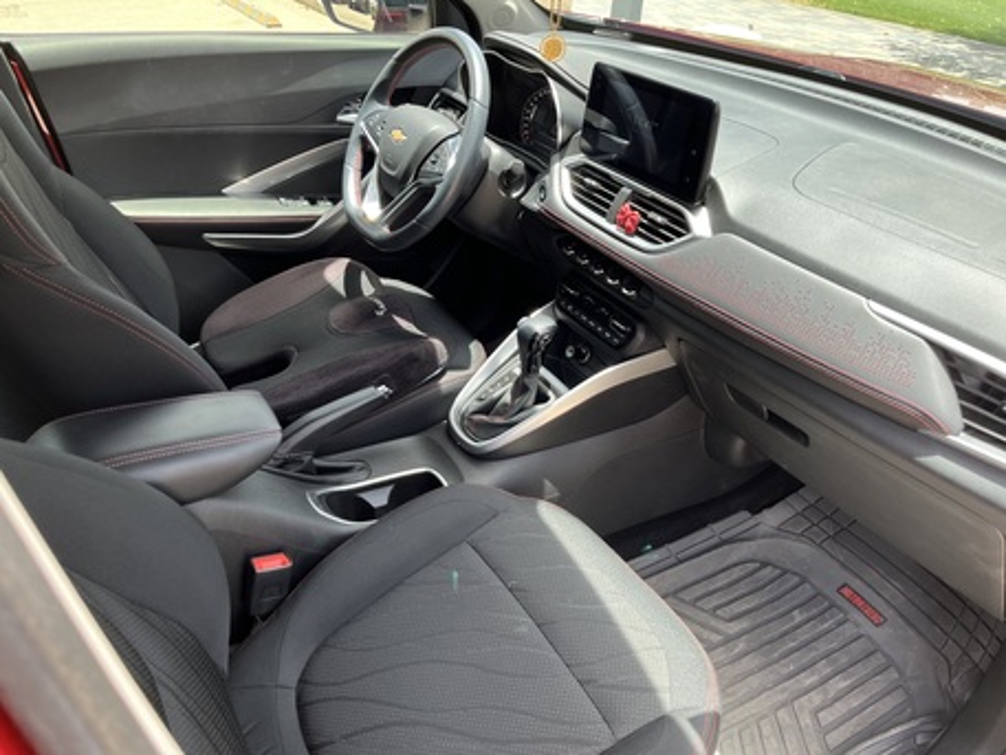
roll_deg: -3.6
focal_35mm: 26
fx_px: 756
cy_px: 378
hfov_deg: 67.3
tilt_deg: -34.6
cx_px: 503
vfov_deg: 53.1
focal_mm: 5.1
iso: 50
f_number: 1.6
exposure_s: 1/206
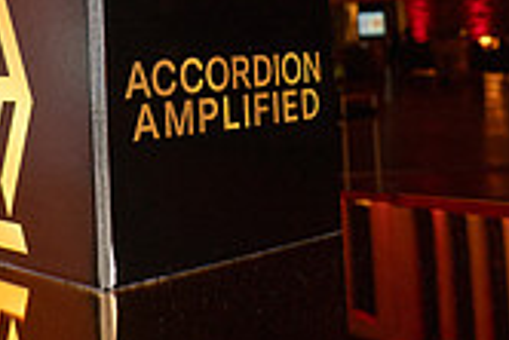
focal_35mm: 65
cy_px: -31
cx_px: 129
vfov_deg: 20.1
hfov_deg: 30.4
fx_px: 920
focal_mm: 24
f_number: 5.6
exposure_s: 1/100
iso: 1600
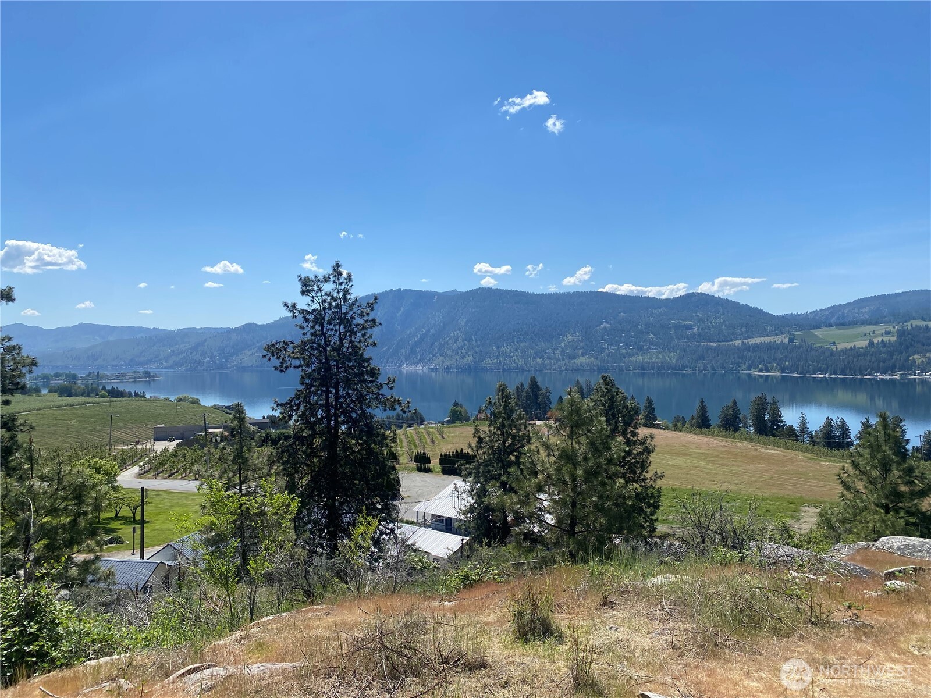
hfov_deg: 67.3
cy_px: 349
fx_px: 699
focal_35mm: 26
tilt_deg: +1.6
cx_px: 466
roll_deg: +1.1
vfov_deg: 53.1
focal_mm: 4.25
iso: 32
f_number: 1.8
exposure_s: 1/4444
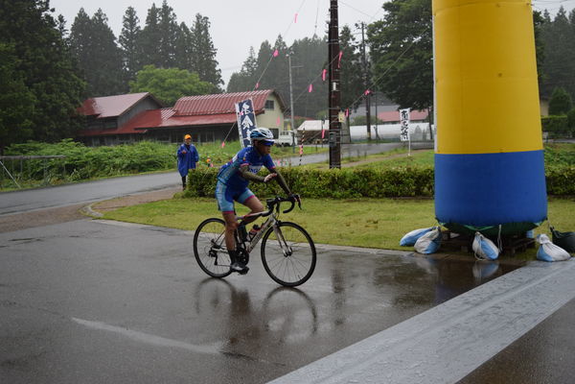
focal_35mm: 40
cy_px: 192
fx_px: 647
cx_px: 288
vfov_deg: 33.0
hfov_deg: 47.9
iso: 450
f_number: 4
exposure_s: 1/1000
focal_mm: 27
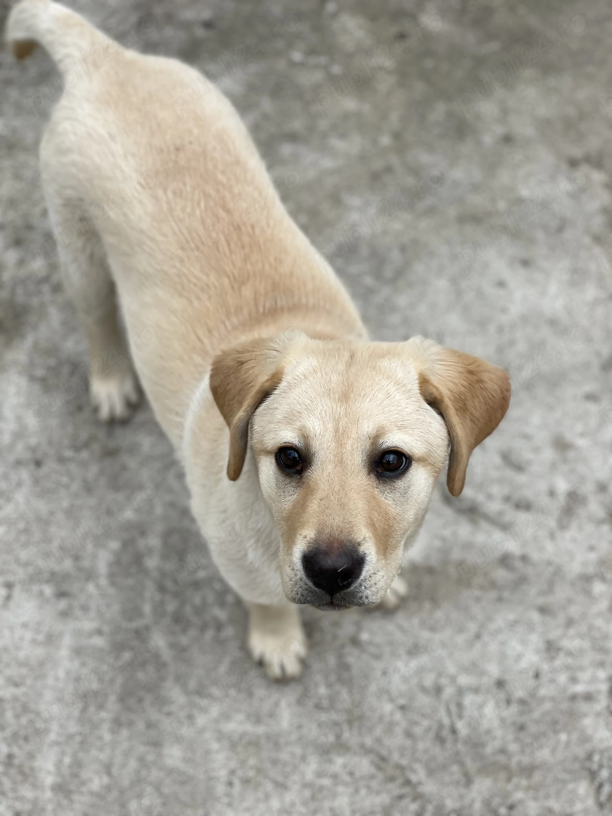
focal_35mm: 52
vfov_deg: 36.8
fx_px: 1226
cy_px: 408
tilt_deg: -61.5
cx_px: 306
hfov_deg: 28.0
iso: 32
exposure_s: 1/695
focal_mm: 6
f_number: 2
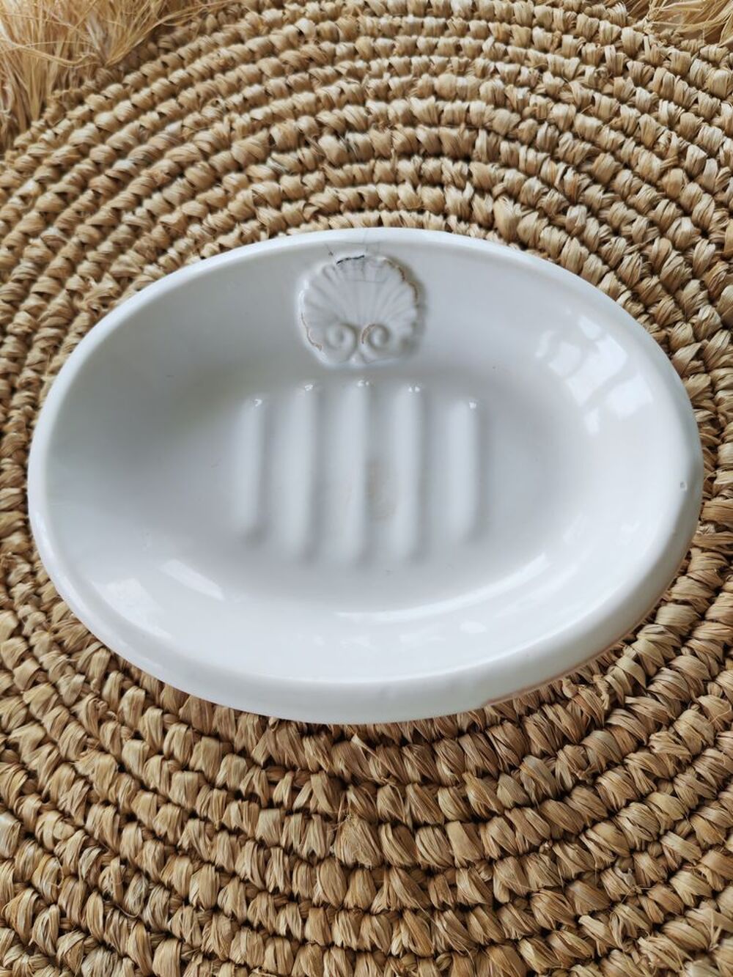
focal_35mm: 27
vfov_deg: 65.3
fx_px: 762
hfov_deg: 51.4
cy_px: 488
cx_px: 366
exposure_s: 1/100
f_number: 1.9
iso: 80
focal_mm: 6.12
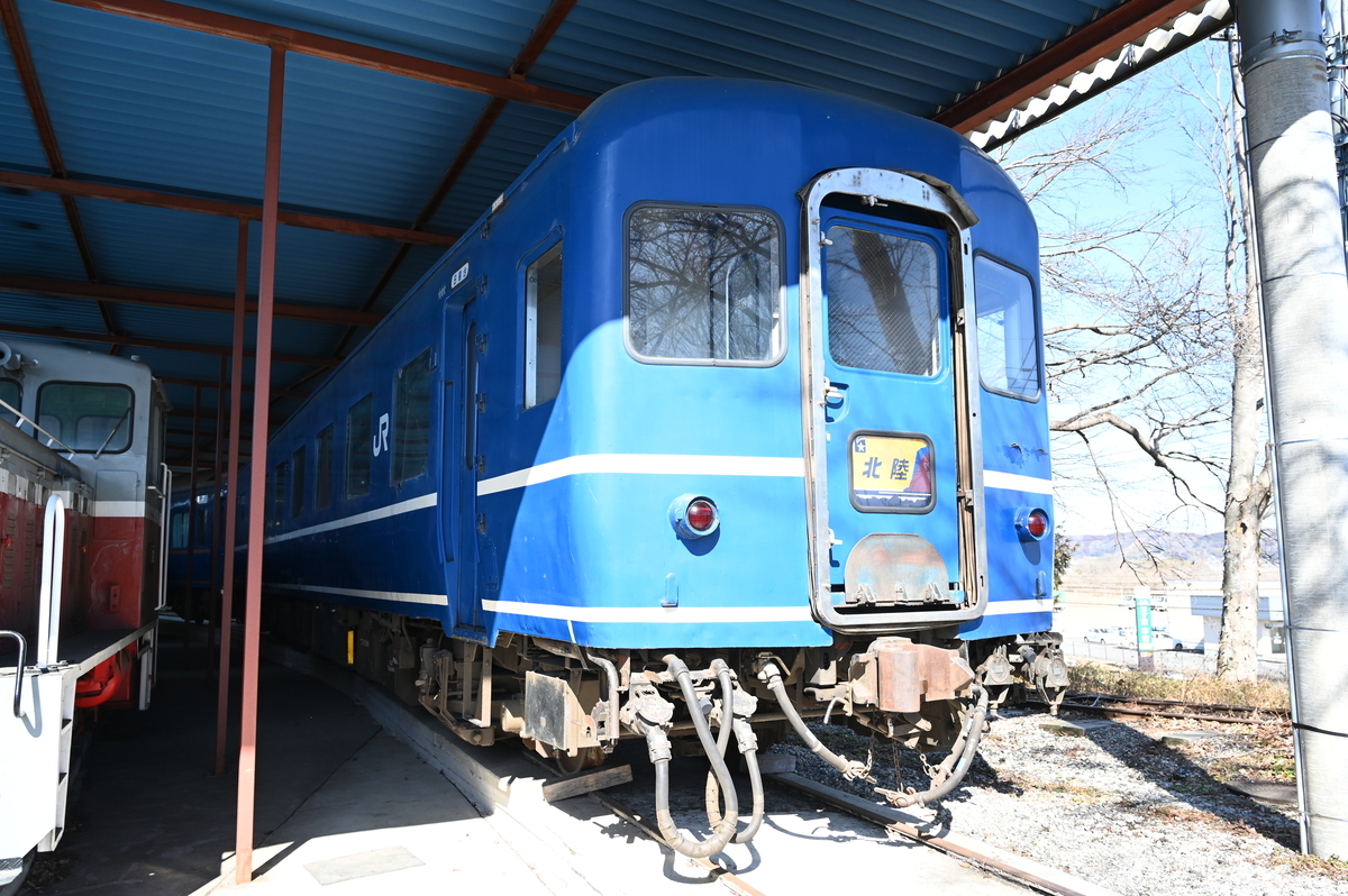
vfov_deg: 47.1
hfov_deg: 66.5
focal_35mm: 28
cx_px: 674
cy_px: 448
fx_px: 1029
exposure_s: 1/250
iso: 200
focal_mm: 27.5
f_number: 5
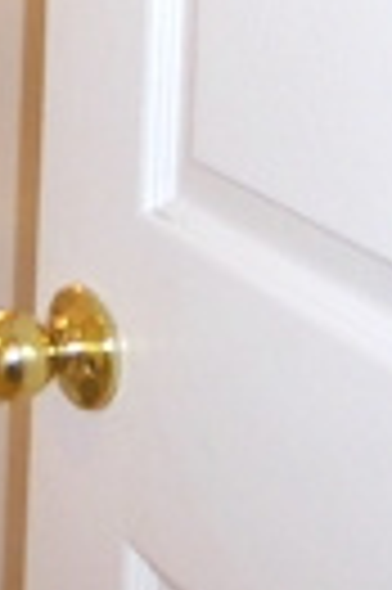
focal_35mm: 122
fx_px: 1998
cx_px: -694
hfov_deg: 9.4
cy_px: -275
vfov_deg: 15.6
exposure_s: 1/60
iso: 200
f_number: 3.3
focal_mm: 4.3
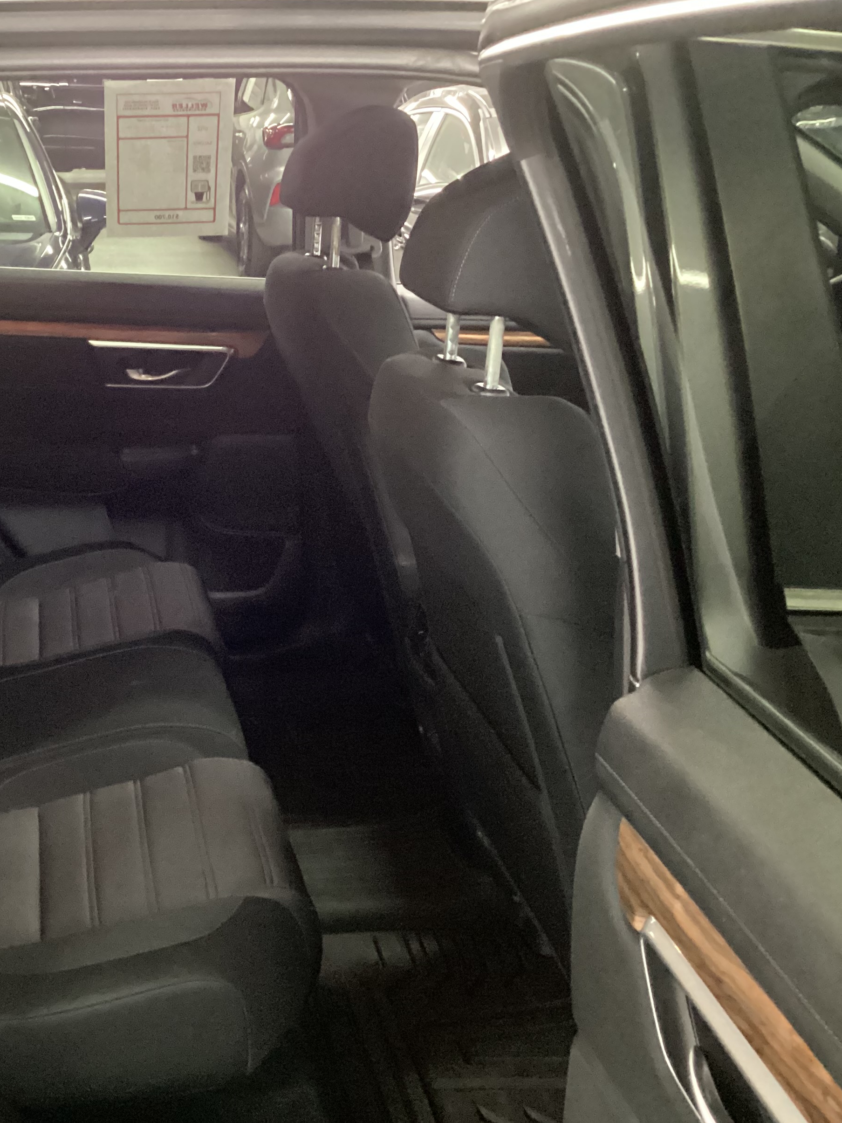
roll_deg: +0.0
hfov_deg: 33.4
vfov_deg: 44.8
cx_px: 176
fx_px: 1362
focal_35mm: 42
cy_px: 559
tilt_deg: -21.3
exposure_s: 1/17
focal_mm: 3.3
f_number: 2.4
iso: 800
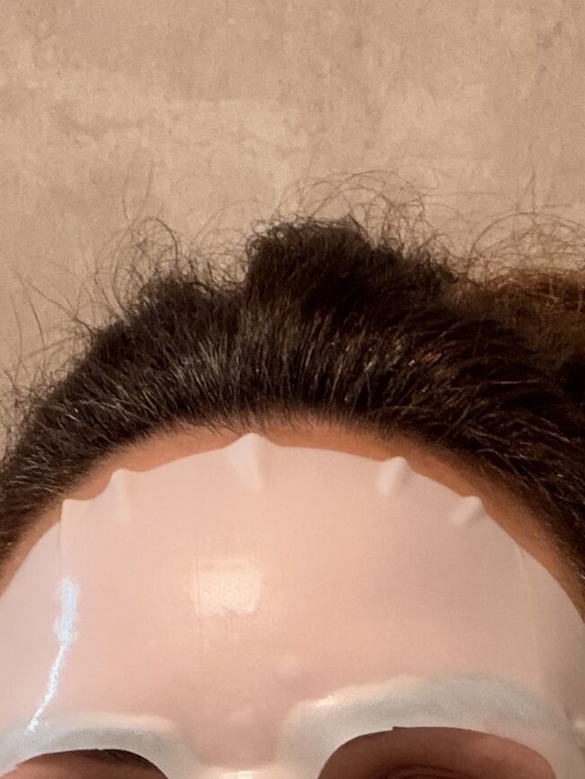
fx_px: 1982
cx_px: 302
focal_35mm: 88
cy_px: 1086
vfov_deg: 19.9
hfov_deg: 16.8
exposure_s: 1/50
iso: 200
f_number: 1.9
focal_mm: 2.71
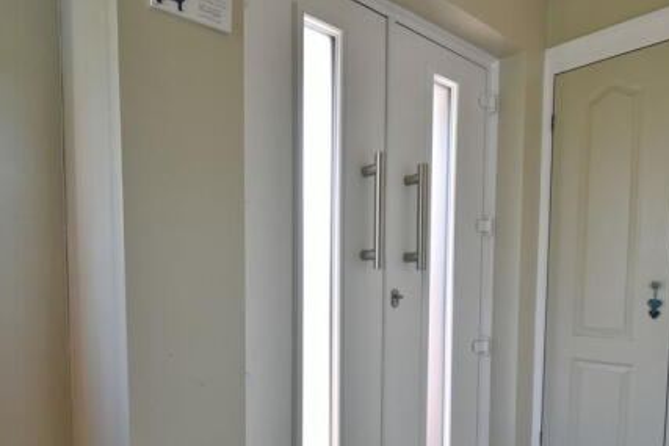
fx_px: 428
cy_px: 315
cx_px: 275
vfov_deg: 53.5
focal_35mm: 23
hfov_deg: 75.4
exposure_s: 1/25
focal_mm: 10
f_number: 4.5
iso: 400
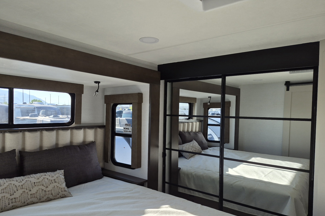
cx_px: 163
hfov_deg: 73.7
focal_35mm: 24
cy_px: 119
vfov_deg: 53.0
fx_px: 217
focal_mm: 5.4
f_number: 1.8
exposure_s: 1/370
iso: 50
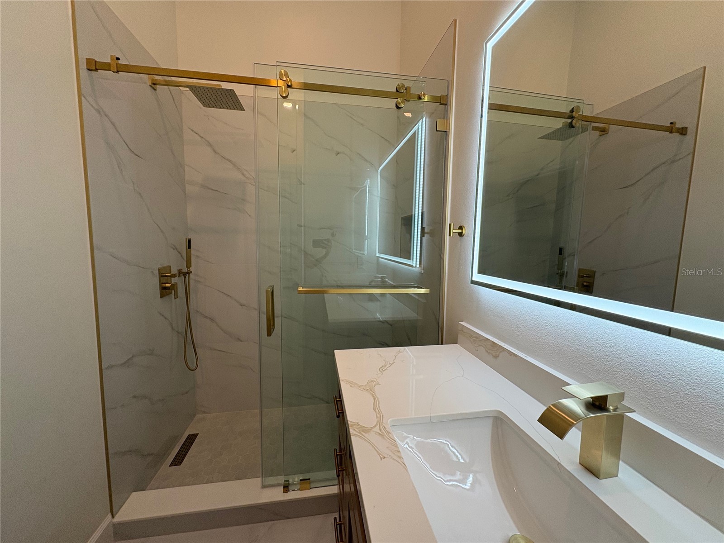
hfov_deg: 102.1
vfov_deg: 85.7
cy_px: 272
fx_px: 293
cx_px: 362
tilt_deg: -6.9
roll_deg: -1.0
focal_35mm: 14
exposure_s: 1/99
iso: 125
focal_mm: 2.22
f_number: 2.2
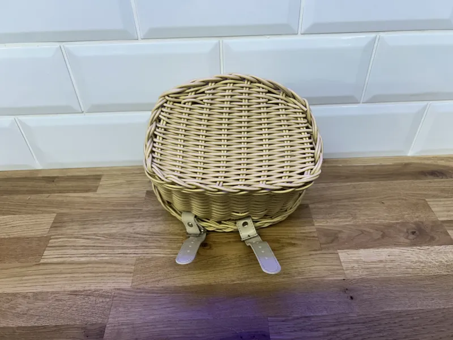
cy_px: 170
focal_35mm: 26
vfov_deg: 53.1
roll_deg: +1.8
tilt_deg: -39.7
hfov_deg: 67.3
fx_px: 340
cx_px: 226
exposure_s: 1/100
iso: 64
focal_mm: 5.7
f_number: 1.5
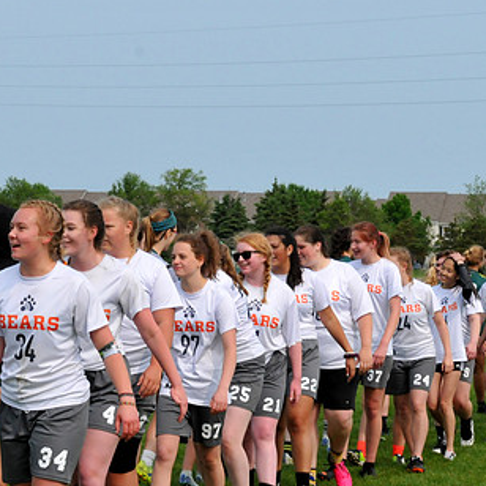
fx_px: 1906
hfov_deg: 14.5
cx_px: 156
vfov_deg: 14.5
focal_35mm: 120
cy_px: 299
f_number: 11
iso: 800
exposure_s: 1/1000
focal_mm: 50
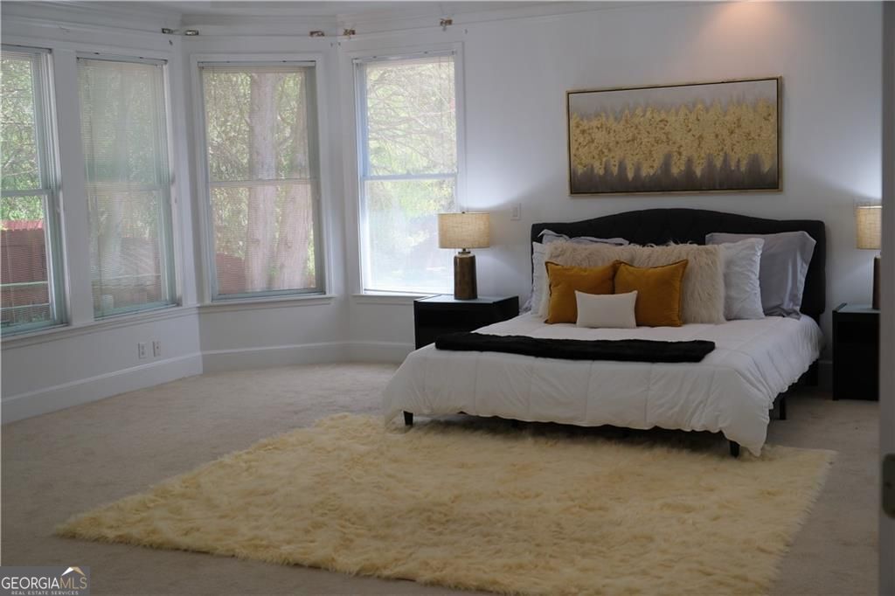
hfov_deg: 46.4
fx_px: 1044
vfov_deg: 31.9
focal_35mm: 42
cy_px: 298
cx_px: 448
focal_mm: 27.9
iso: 640
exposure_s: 1/85
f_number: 4.5
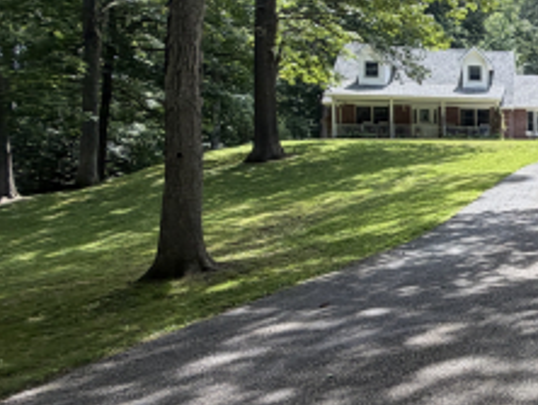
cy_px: 187
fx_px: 653
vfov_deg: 34.4
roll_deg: +1.1
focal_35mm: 42
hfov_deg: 31.4
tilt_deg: -0.9
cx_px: 740
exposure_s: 1/233
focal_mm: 2.22
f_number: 2.2
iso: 50
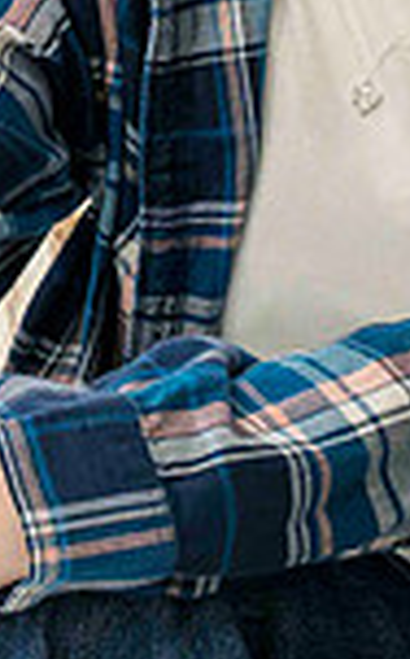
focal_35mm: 397
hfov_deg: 3.3
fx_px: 7118
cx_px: 79
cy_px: -137
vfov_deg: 5.3
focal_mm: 99
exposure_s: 1/250
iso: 3200
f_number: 8
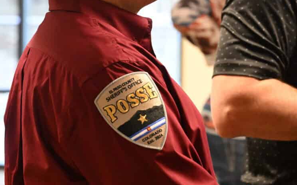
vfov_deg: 6.1
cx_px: 131
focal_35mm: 213
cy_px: -9
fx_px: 1724
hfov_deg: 9.8
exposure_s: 1/50
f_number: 5.6
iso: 5000
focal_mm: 101
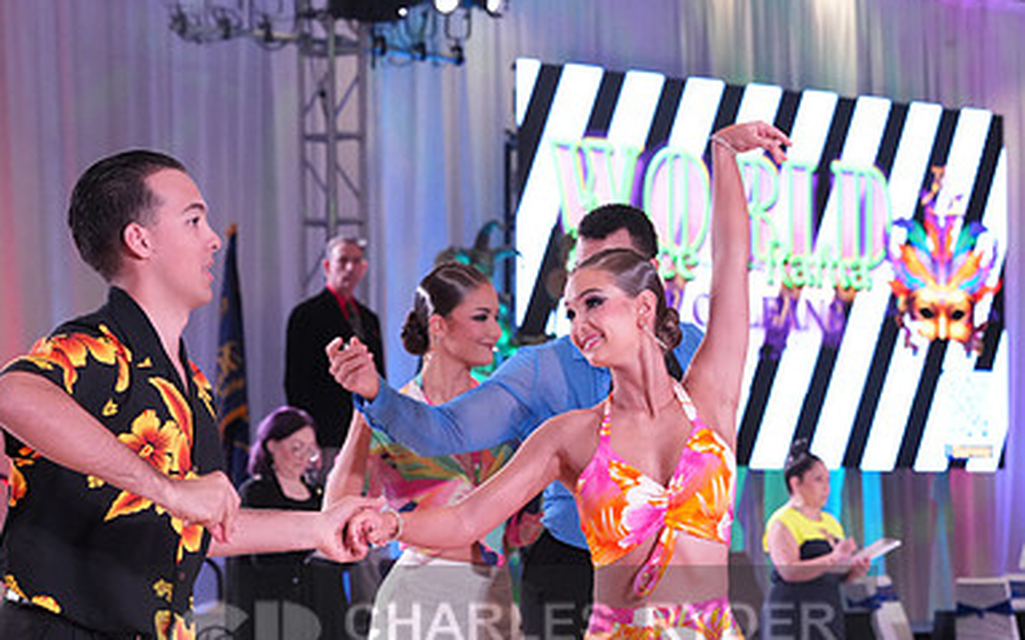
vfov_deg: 9.2
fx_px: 3965
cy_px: 656
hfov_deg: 14.7
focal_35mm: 142
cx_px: 510
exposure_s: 1/400
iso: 6400
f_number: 6.3
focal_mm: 92
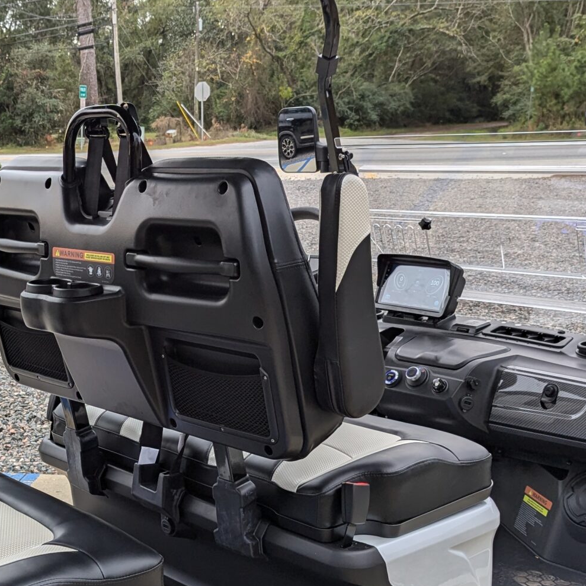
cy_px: 406
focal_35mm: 55
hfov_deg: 30.1
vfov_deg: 30.8
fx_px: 1053
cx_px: 87
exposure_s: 1/158
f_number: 1.85
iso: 38
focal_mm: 6.81
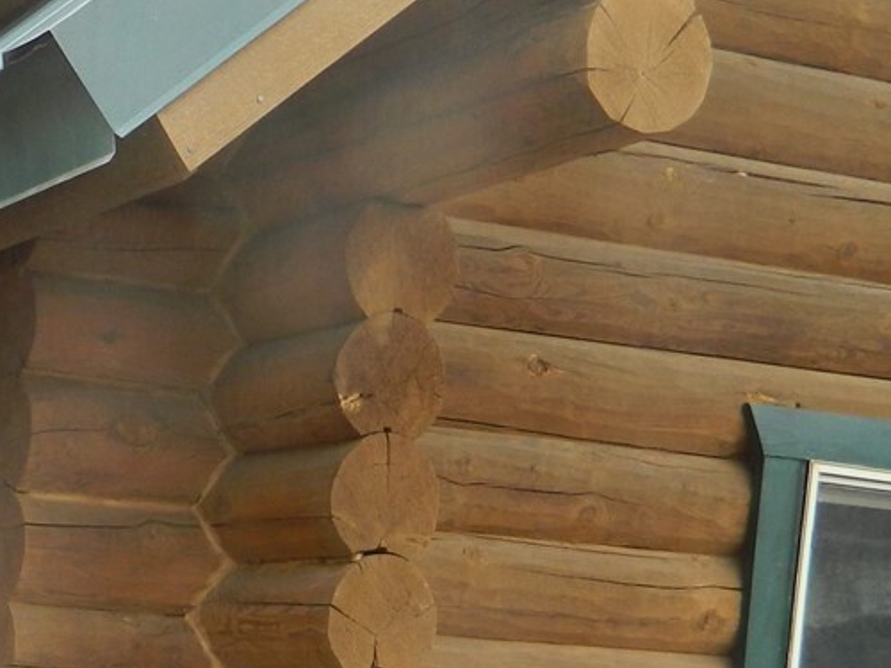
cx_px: -196
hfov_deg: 22.4
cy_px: 819
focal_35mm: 80
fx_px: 2059
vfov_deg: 17.5
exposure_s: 1/60
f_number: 3.1
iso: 80
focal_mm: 4.5
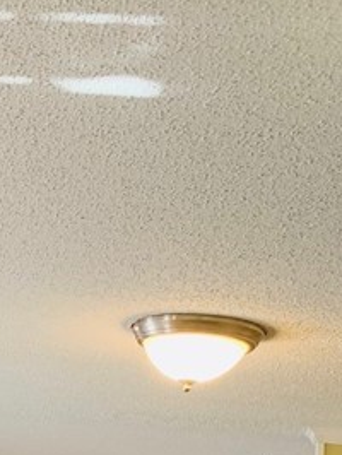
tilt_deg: -7.5
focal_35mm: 100
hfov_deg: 13.3
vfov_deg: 16.2
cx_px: -274
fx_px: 1315
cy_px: 848
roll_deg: +0.4
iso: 50
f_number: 1.8
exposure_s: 1/60
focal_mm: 4.25
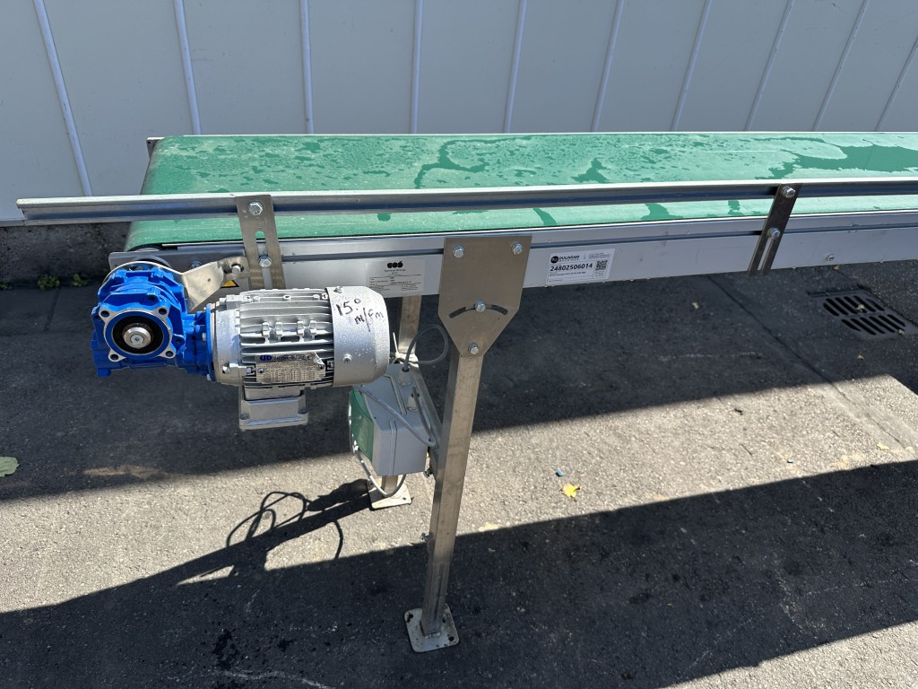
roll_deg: -6.8
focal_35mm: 24
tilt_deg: -38.6
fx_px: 636
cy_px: 344
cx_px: 459
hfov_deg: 71.6
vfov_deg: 56.8
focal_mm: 6.86
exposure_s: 1/1587
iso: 80
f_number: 1.78
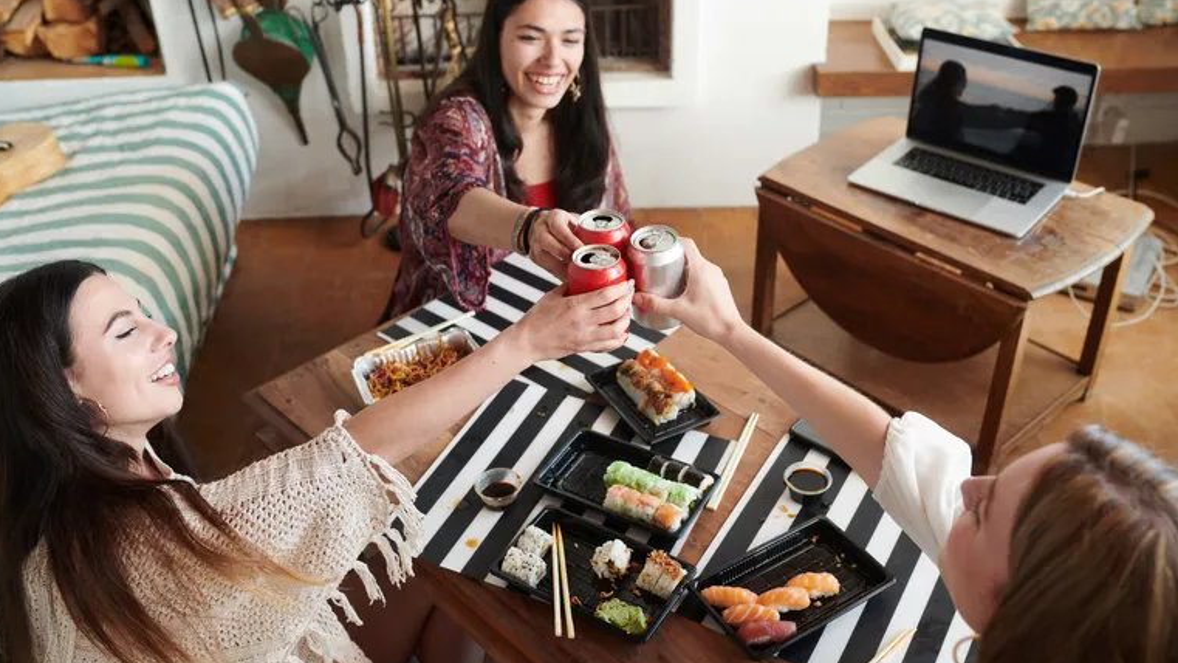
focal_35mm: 37
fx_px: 1156
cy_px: 294
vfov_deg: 32.0
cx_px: 585
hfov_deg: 54.0
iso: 640
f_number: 3.5
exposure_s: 1/160
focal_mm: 35
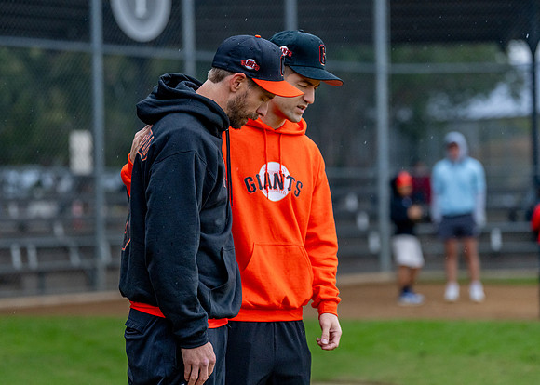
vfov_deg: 10.4
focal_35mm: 138
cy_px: 175
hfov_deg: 14.6
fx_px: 2112
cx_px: 258
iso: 2000
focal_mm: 117
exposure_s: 1/1000
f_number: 2.8
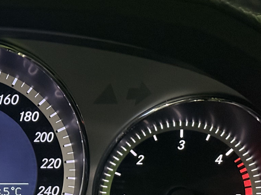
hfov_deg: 15.2
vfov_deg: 11.7
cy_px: 173
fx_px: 950
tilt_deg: -20.6
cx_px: -36
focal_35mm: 126
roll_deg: -0.4
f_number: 1.78
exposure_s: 1/30
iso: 640
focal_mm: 6.76
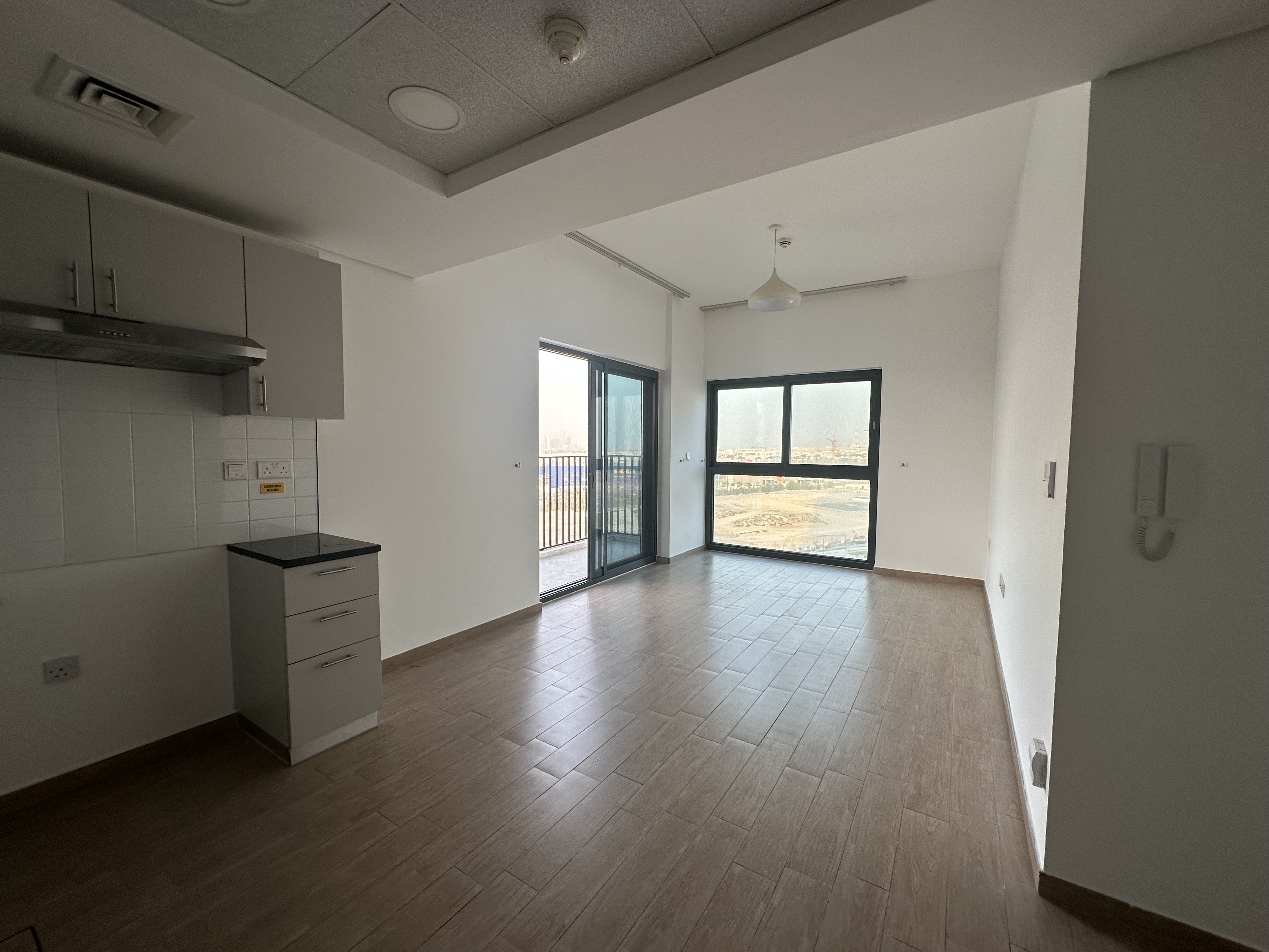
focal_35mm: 14
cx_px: 634
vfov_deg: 85.7
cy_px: 476
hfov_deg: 102.1
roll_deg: -1.0
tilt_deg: -3.1
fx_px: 513
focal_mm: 2.22
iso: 64
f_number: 2.2
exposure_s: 1/99
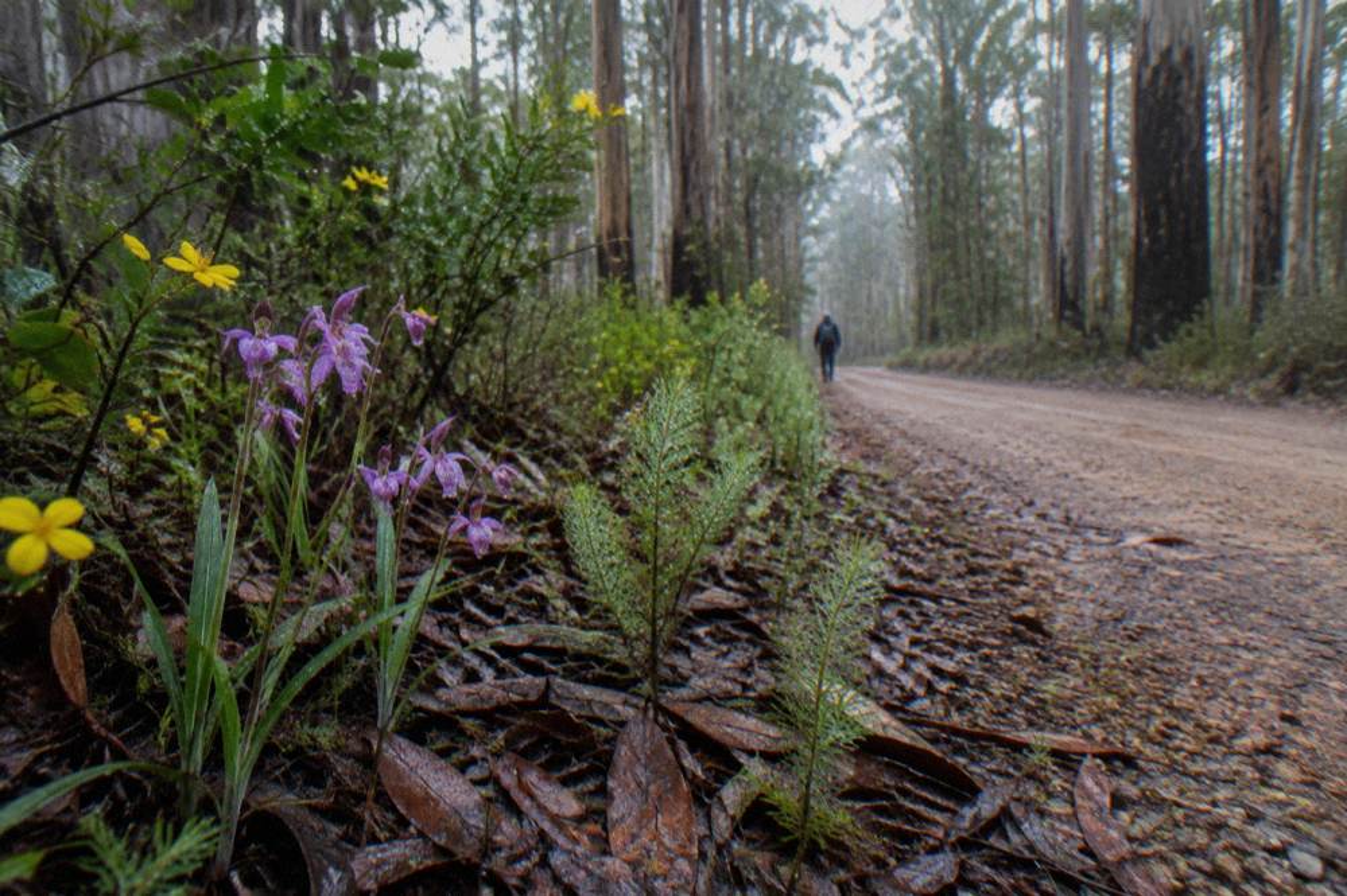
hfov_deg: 41.1
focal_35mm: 48
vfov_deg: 28.1
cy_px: 448
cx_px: 674
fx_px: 1795
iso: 5000
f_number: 9
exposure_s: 1/25
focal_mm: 48
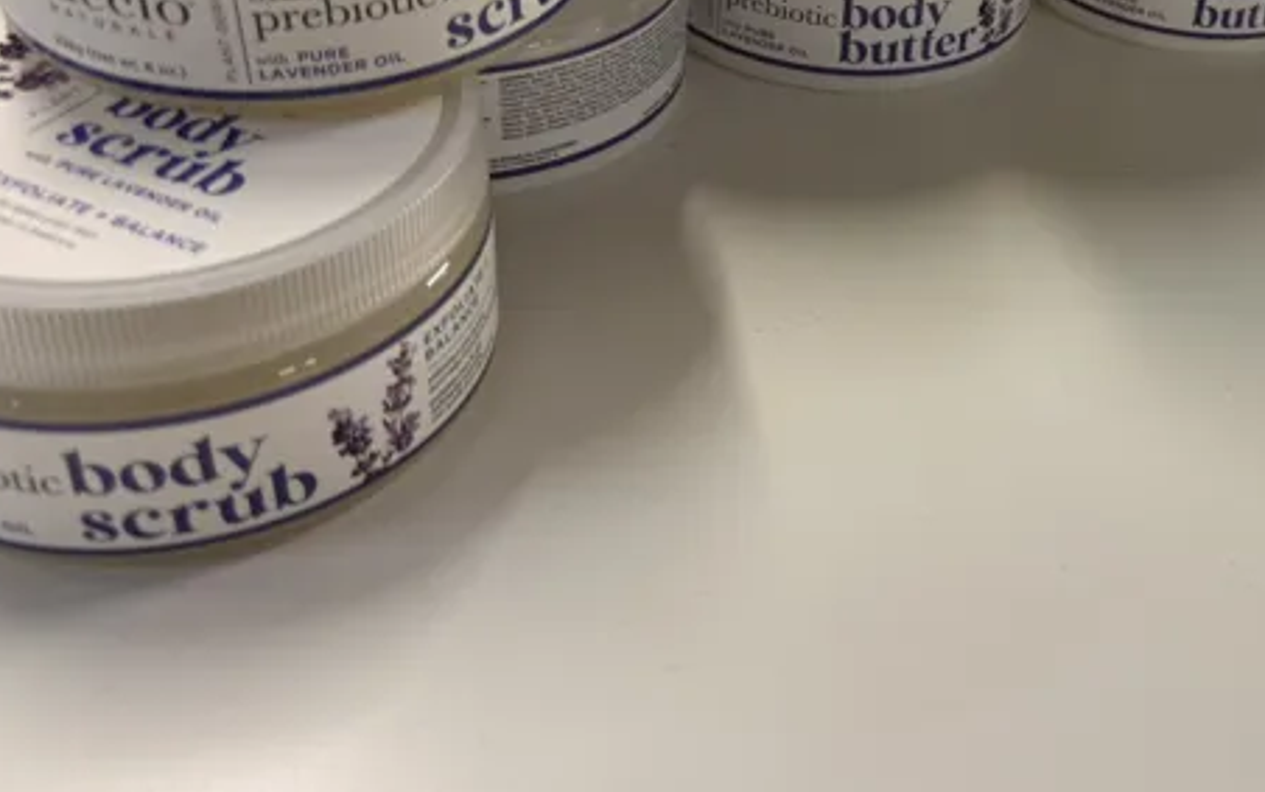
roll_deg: -8.4
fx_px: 1552
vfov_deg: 27.7
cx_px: 1100
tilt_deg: -31.2
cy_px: 95
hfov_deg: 41.4
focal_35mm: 45
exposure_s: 1/50
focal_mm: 6.76
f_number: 1.78
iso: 125
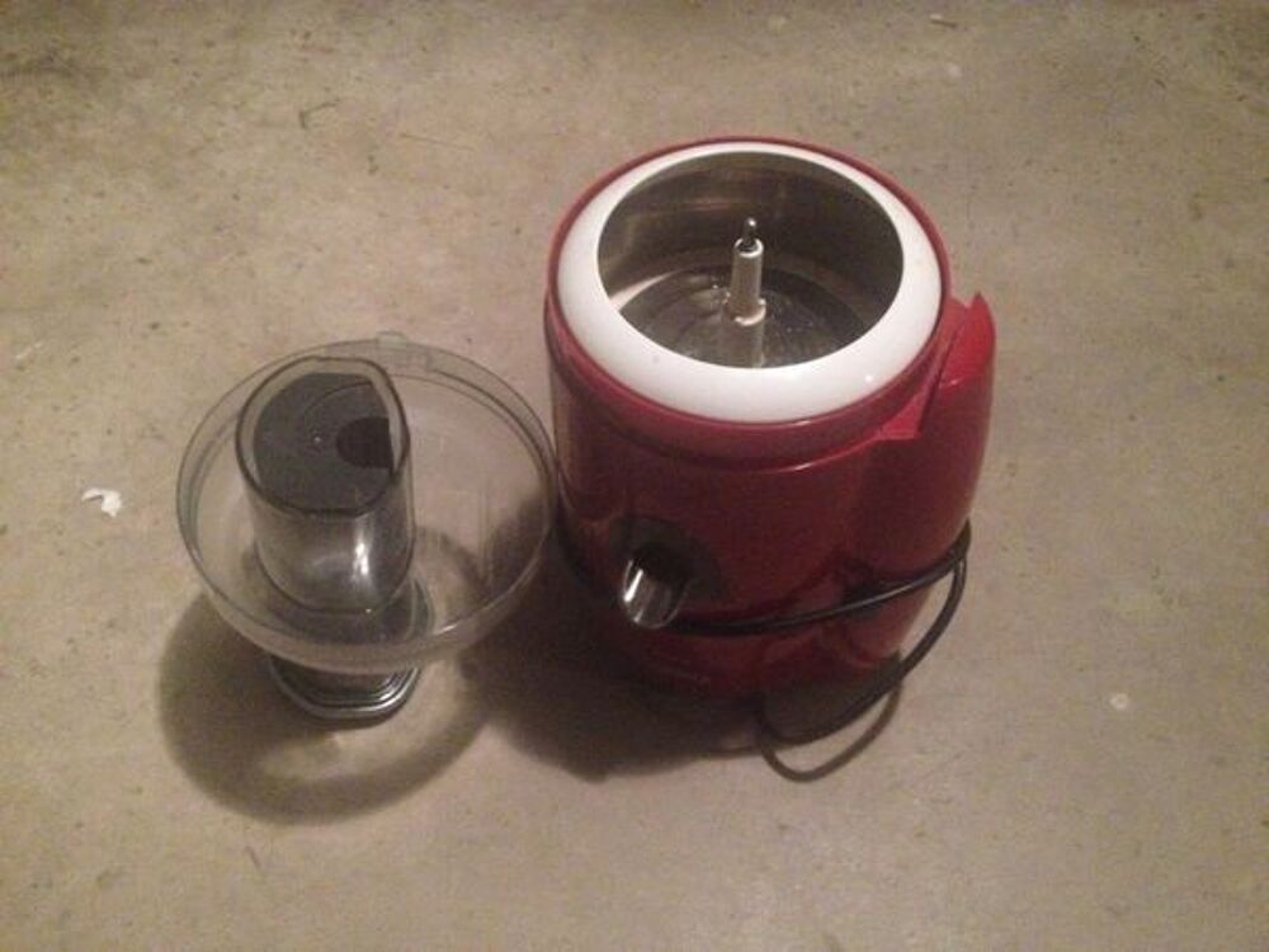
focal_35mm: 35
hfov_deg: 52.6
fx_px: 1283
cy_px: 476
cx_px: 634
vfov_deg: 40.7
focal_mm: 4.28
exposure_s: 1/15
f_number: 2.4
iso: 800
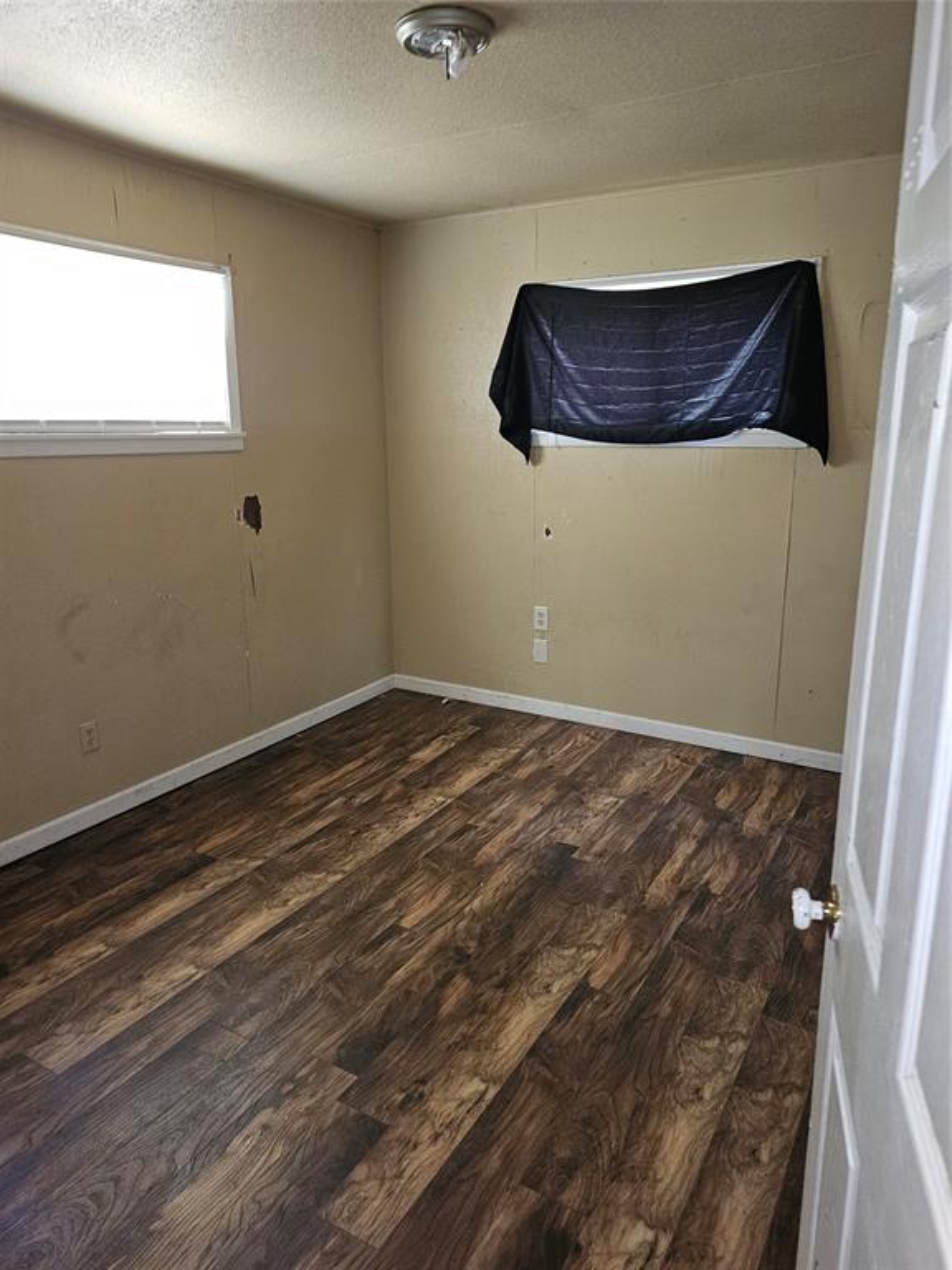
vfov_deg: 73.9
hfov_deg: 58.9
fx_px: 843
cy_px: 635
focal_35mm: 23
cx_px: 476
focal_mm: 6.3
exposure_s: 1/8
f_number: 1.7
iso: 320
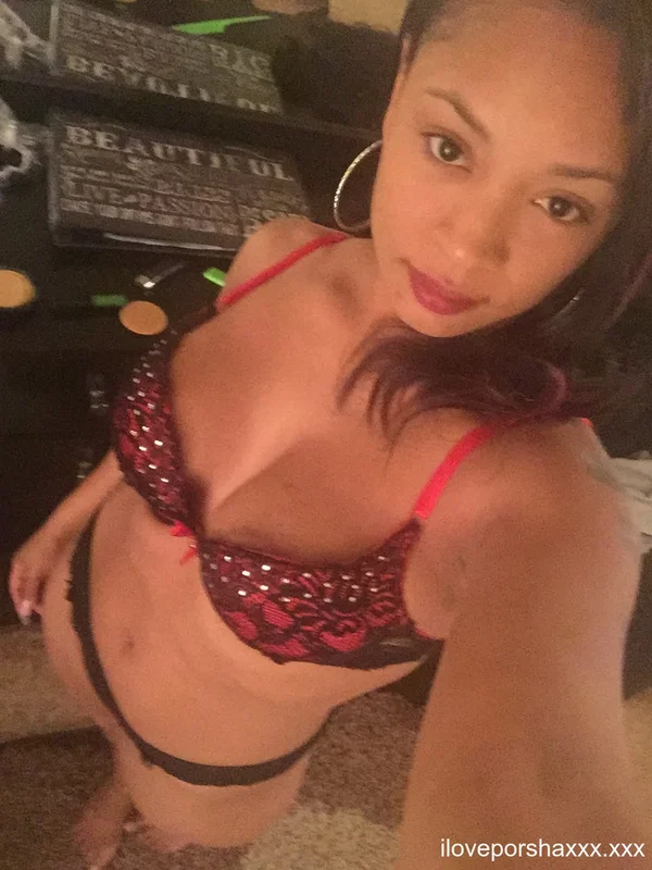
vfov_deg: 58.4
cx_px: 326
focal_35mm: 31
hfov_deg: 45.4
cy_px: 435
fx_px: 779
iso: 640
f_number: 2.2
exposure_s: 1/15
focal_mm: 2.65
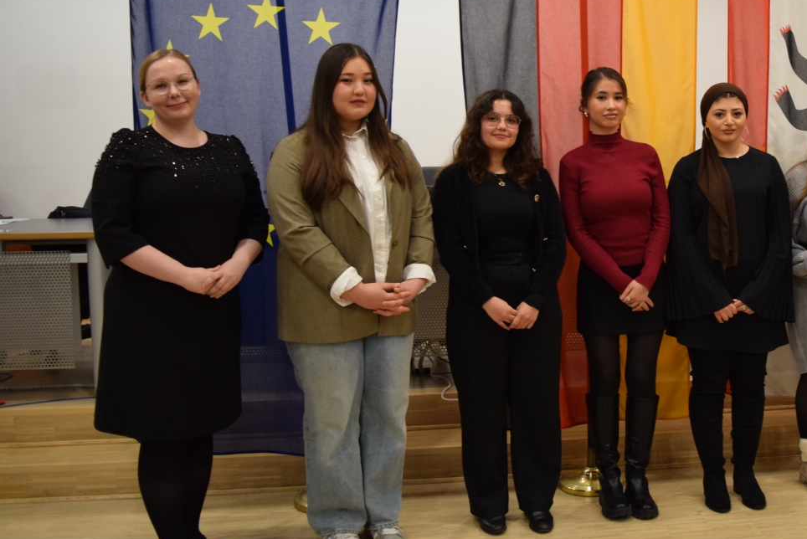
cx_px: 627
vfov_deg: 31.9
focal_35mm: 42
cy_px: 233
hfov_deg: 44.5
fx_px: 942
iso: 800
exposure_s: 1/60
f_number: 3.5
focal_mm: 18
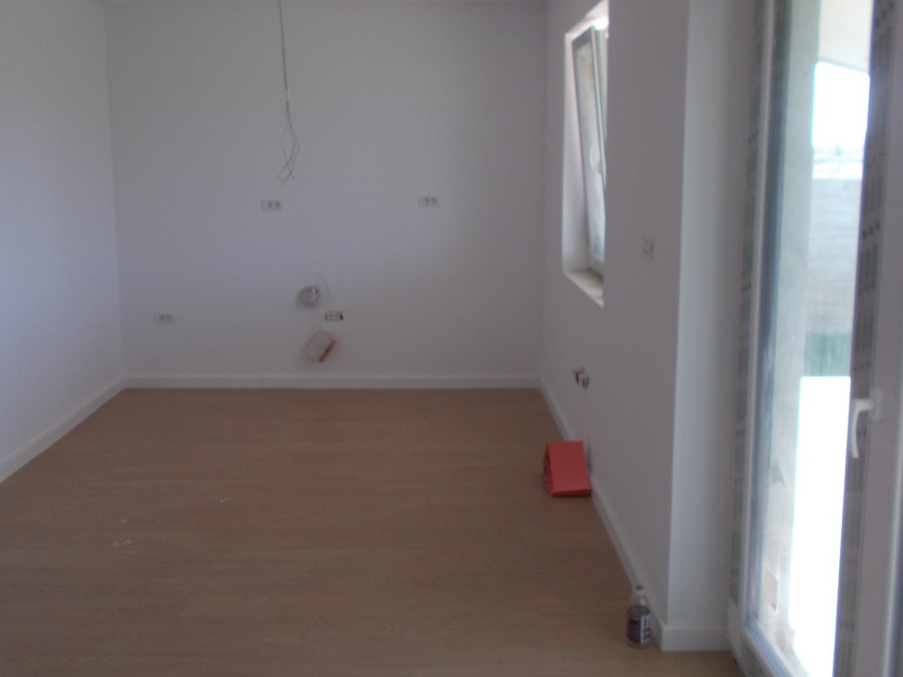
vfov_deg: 42.7
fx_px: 861
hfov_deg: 55.3
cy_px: 264
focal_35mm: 33
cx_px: 421
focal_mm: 4.6
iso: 80
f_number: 3.2
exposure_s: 1/30
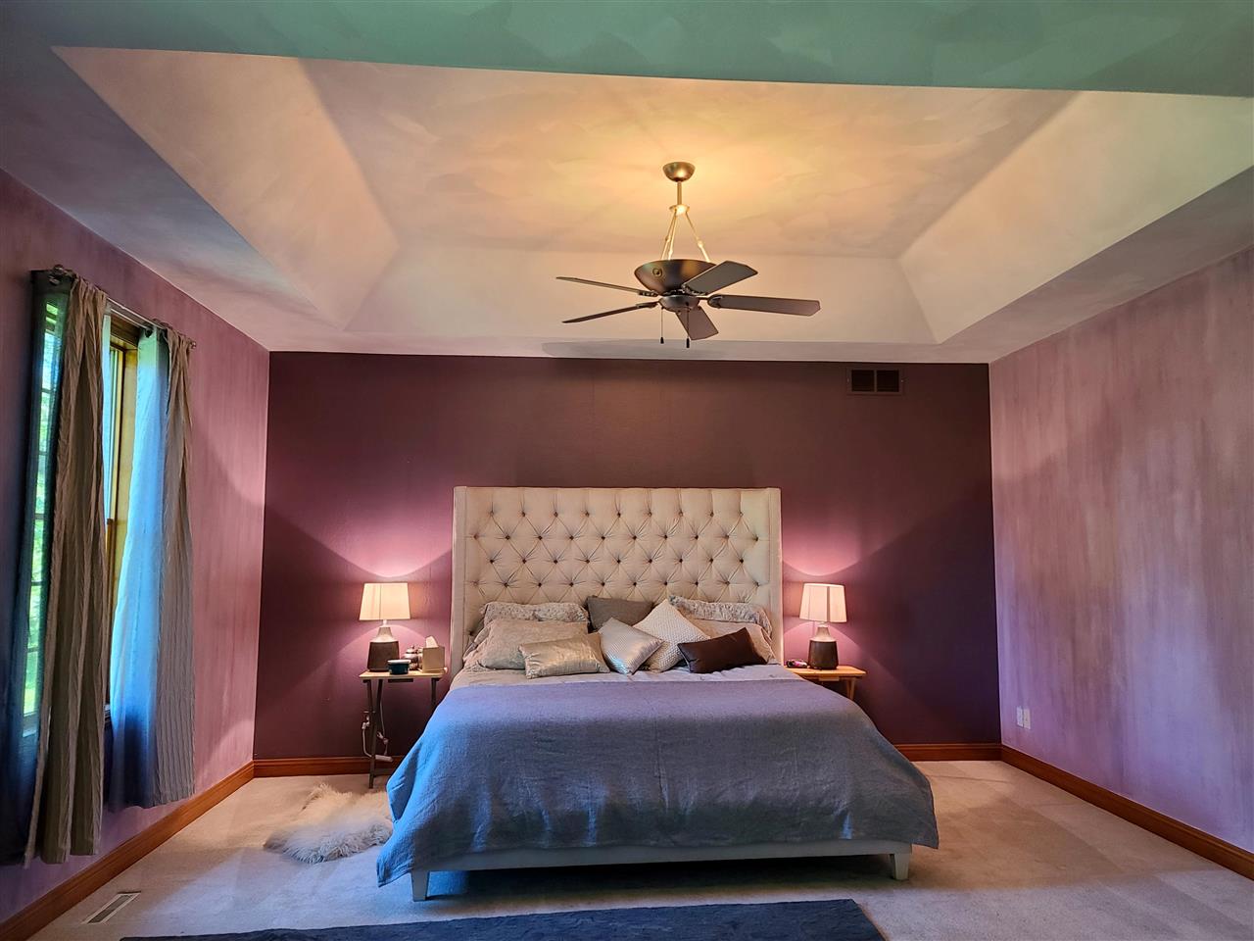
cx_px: 627
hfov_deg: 69.4
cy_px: 470
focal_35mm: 25
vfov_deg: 54.9
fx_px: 906
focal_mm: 7
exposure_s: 1/39
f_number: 1.8
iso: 250
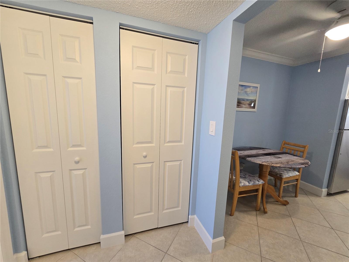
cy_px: 131
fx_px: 131
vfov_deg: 89.9
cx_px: 174
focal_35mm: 13
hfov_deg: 106.2
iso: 250
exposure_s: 1/60
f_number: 2.2
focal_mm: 2.2
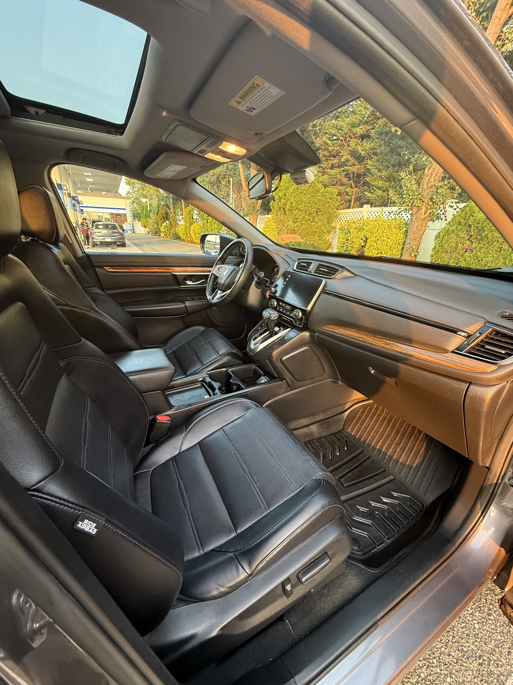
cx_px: 256
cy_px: 342
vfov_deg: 102.1
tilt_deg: -22.0
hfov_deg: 85.7
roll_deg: -2.1
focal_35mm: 14
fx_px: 277
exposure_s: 1/80
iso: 400
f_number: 2.2
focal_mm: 2.22
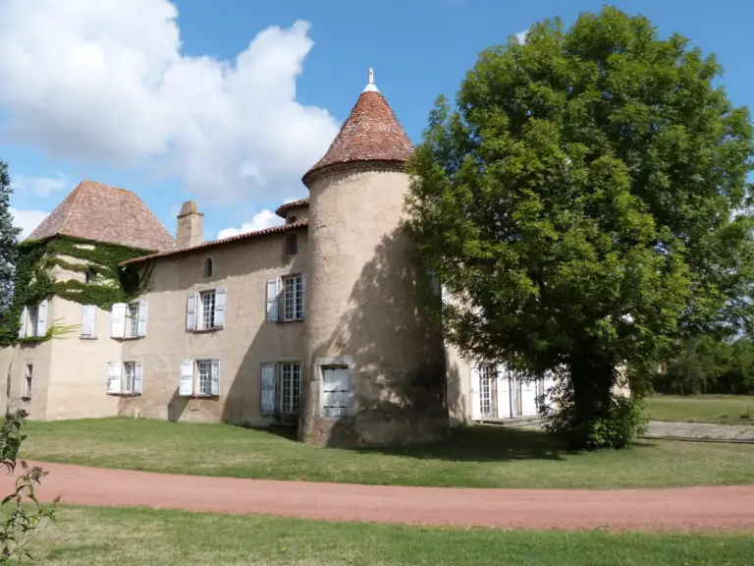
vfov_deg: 46.8
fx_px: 653
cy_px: 283
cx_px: 377
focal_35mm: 30
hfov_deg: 60.0
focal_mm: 5.3
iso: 100
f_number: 5.6
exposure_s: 1/500
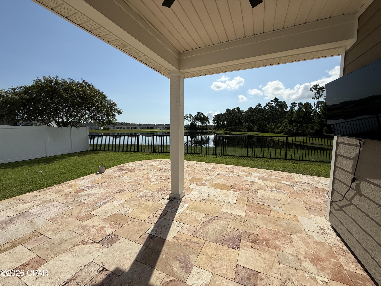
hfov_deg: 102.1
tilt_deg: -4.4
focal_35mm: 14
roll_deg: -0.1
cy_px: 143
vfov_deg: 85.7
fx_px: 154
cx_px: 190
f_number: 2.2
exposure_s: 1/6803
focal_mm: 2.22
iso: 64
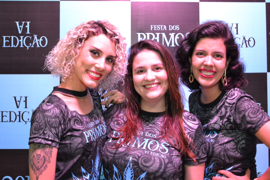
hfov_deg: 46.4
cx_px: 135
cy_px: 90
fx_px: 315
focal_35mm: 42
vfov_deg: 31.9
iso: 2800
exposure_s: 1/15
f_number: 4.5
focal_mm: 28
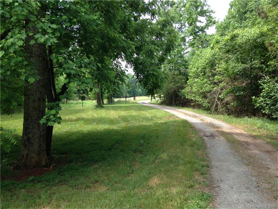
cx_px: 139
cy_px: 104
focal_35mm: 33
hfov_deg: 55.4
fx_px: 265
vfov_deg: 42.9
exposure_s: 1/301
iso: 50
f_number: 2.4
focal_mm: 4.12
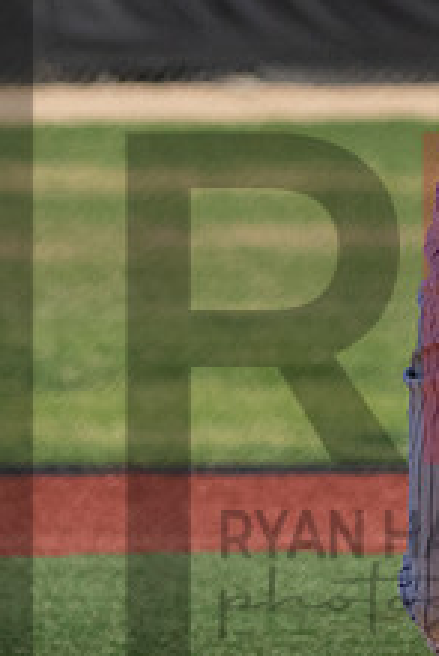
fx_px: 27191
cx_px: 181
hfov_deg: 0.9
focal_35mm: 1489
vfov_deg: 1.4
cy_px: 151
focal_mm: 250
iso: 1250
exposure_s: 1/4000
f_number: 6.3
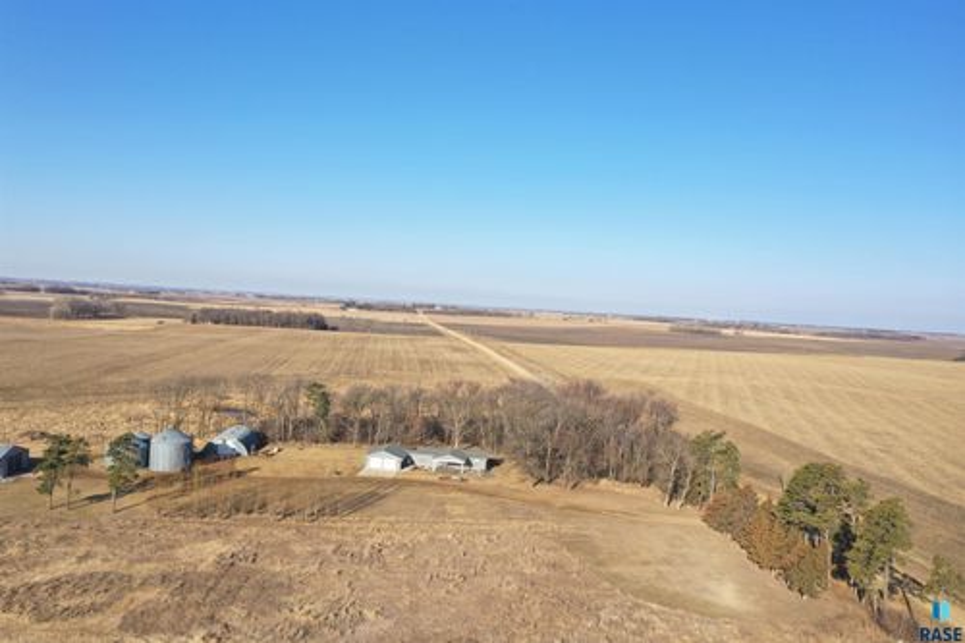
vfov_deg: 46.4
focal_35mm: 28
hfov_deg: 65.5
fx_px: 750
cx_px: 482
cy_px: 322
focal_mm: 10.26
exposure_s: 1/320
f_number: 5.6
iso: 100
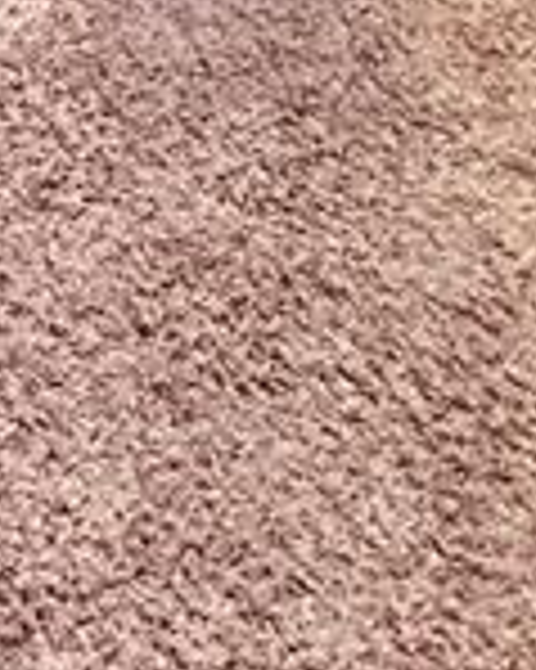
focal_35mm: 94
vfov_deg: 14.4
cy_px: -895
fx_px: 1866
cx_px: -5
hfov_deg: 16.0
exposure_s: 1/60
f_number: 2.2
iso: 400
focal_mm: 2.22
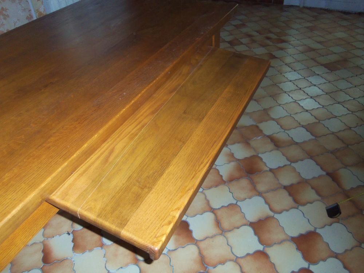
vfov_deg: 49.7
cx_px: 182
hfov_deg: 63.4
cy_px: 136
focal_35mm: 28
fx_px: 294
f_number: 3.9
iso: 200
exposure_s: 1/40
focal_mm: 5.1
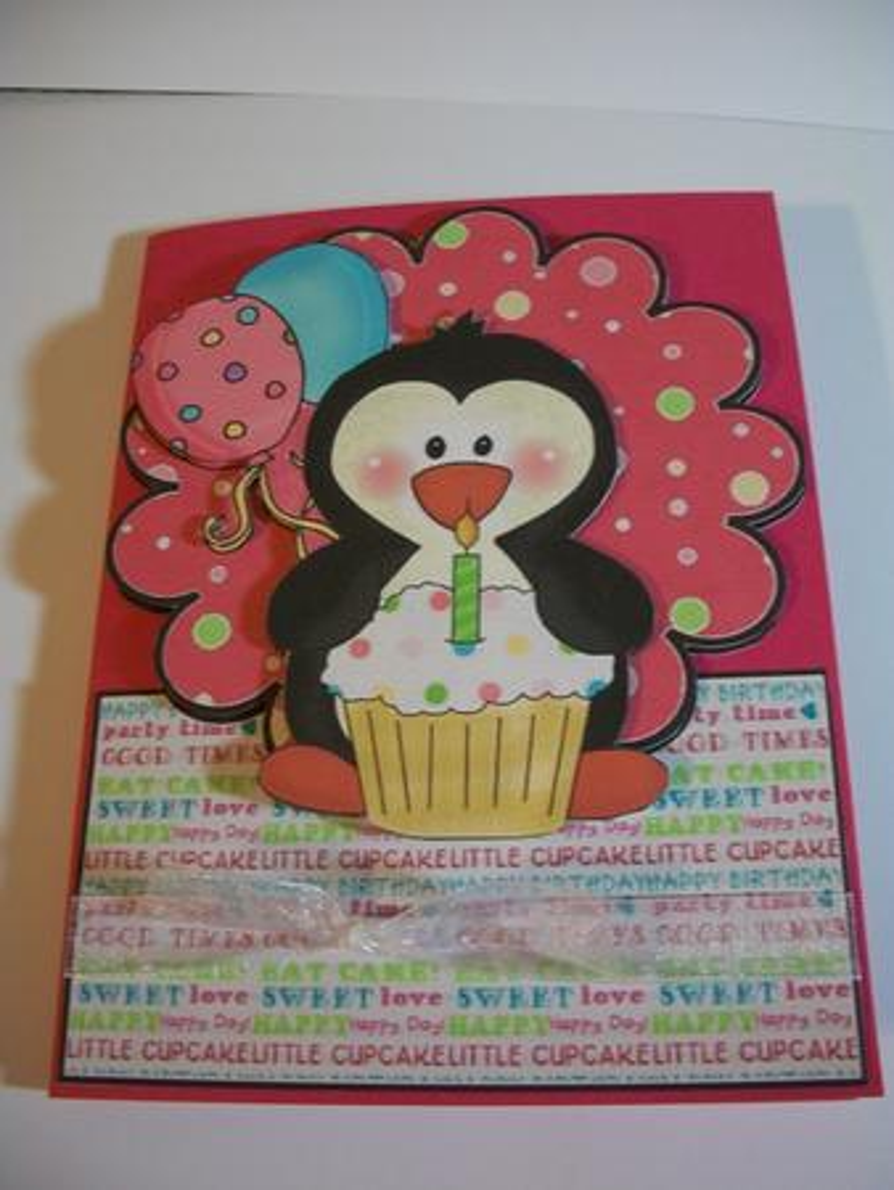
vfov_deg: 52.6
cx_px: 447
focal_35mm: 35
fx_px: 1204
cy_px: 595
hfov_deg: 40.7
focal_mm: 6.3
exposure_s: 1/20
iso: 160
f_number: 3.1
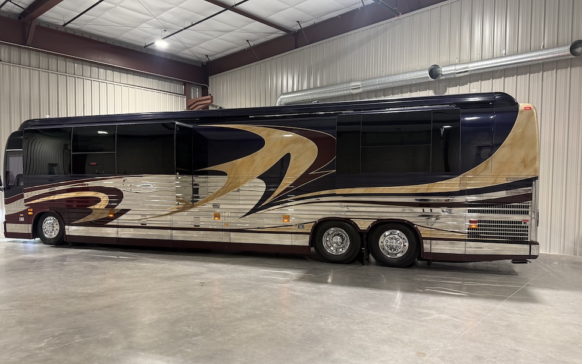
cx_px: 288
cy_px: 200
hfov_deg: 70.4
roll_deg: -0.6
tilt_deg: -2.3
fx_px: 413
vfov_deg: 47.6
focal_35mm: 26
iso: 200
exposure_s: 1/66
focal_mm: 6.76
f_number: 1.78
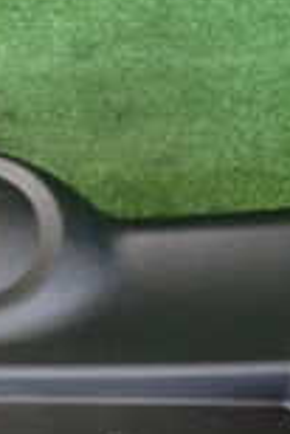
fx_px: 1218
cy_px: 228
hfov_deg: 13.4
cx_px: -3
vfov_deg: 20.2
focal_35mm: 101
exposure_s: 1/25
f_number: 2
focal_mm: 4.5
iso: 800
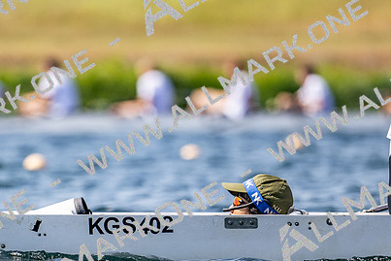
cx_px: 196
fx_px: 9376
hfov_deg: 2.4
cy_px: 179
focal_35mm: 863
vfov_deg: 1.6
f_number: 4.5
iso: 200
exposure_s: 1/2500
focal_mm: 400
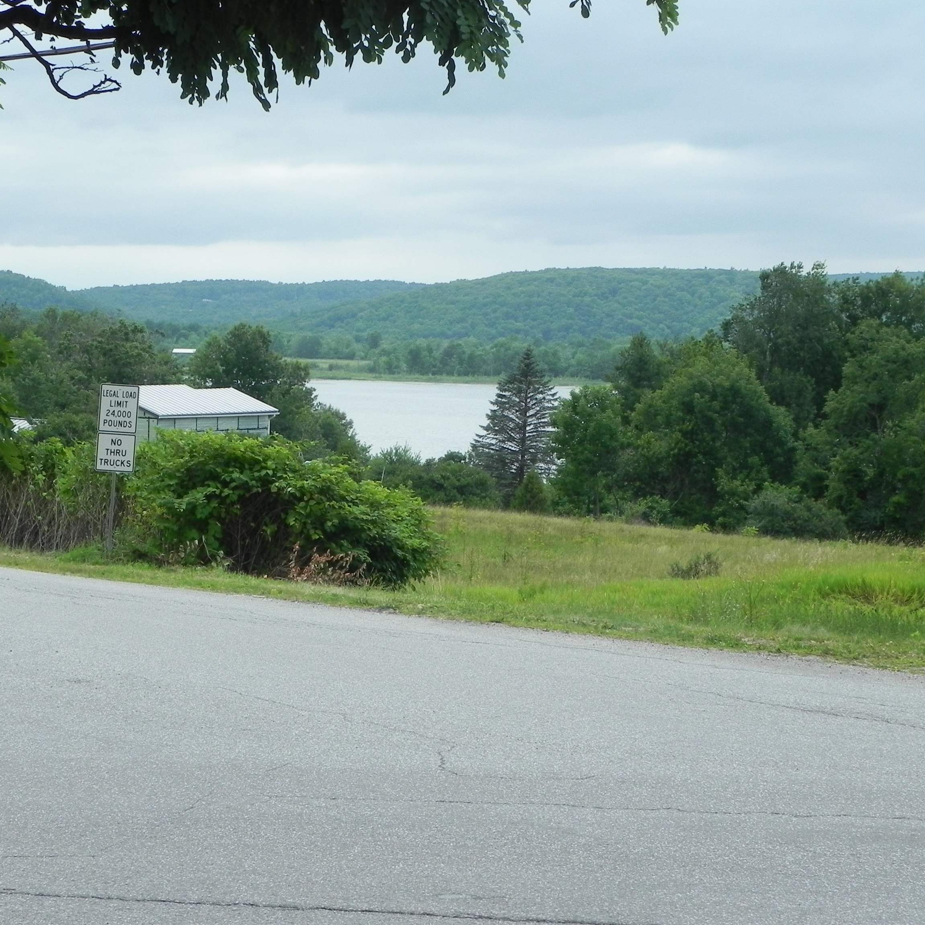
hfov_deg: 22.2
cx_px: 399
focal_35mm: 78
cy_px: 462
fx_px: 2358
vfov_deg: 22.2
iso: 160
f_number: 6.3
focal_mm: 11.8
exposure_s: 1/309
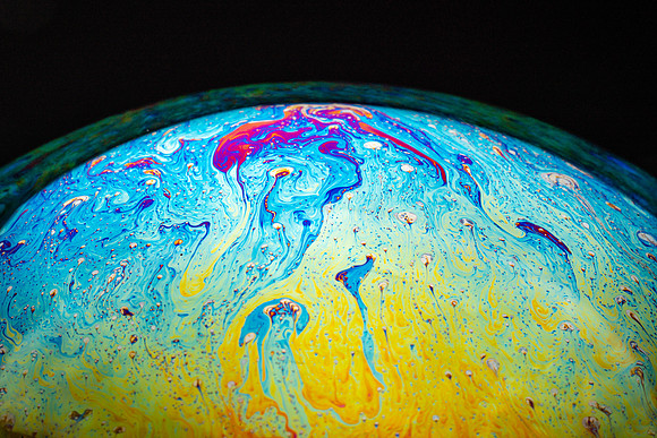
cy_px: 219
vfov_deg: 15.2
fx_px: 1643
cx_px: 328
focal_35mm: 90
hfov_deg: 22.6
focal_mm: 90
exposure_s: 1/50
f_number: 22
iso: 100
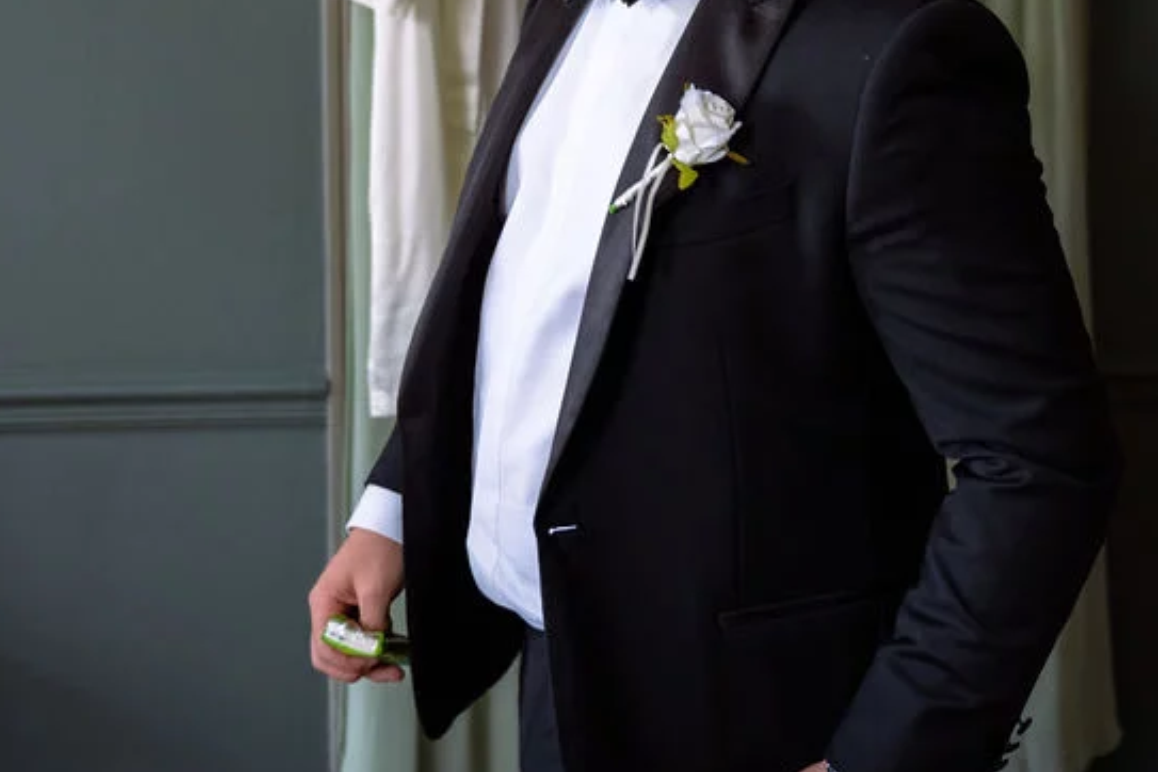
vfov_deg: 21.5
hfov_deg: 32.2
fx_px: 1994
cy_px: 110
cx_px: 740
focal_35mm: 62
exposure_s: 1/200
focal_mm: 30
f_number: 2.8
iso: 1600
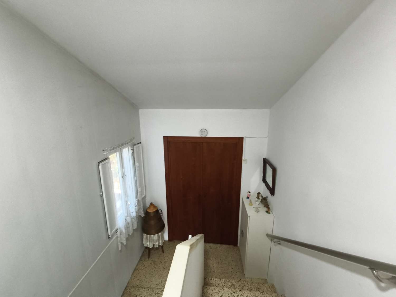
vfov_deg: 81.7
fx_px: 172
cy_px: 148
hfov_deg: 98.2
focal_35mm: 15
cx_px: 198
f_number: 2.2
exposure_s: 1/33.3
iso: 320
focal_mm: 1.67
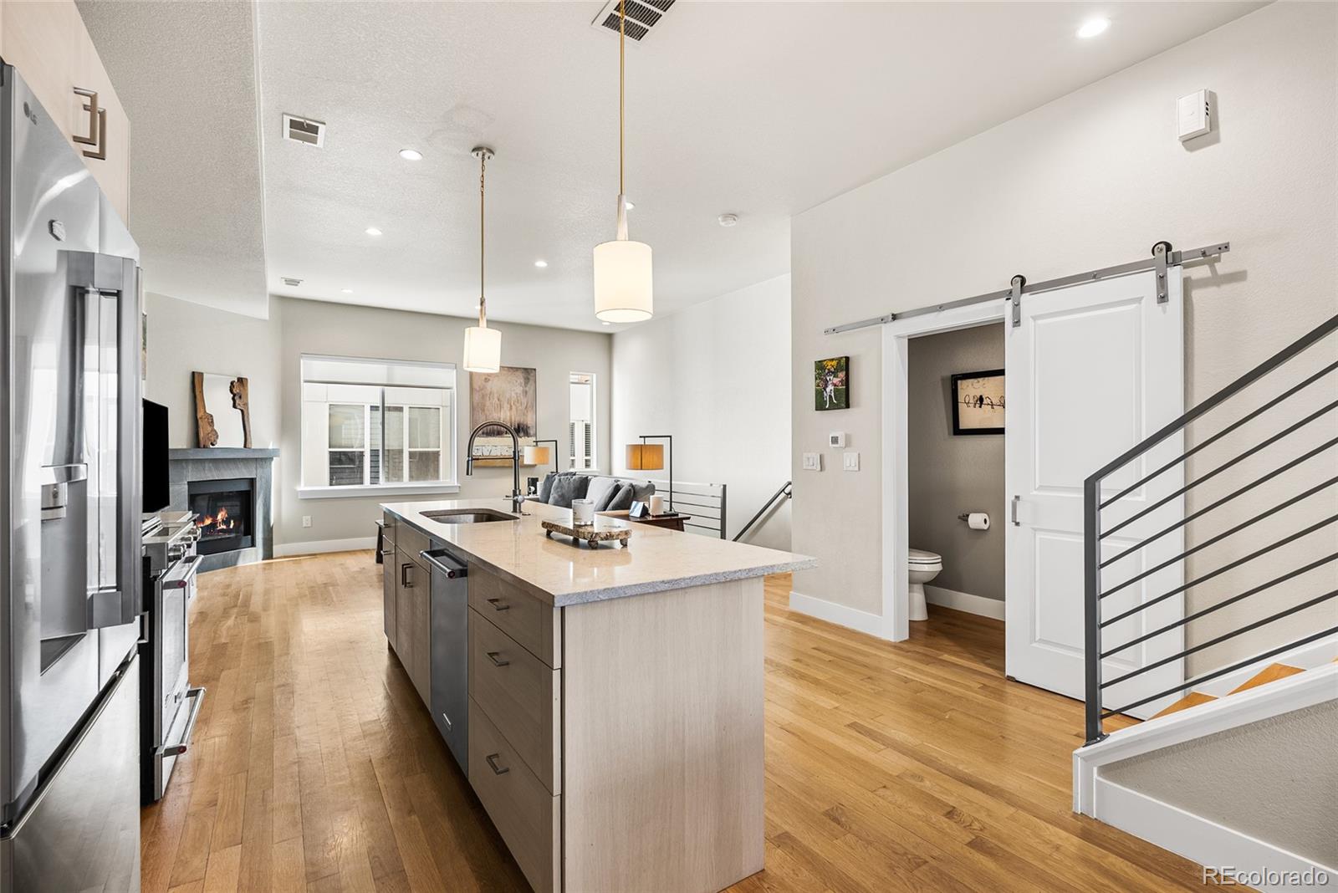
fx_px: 595
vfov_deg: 73.8
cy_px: 446
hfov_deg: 96.7
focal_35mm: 16
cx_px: 669
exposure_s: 1/80
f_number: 8
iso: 200
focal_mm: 16
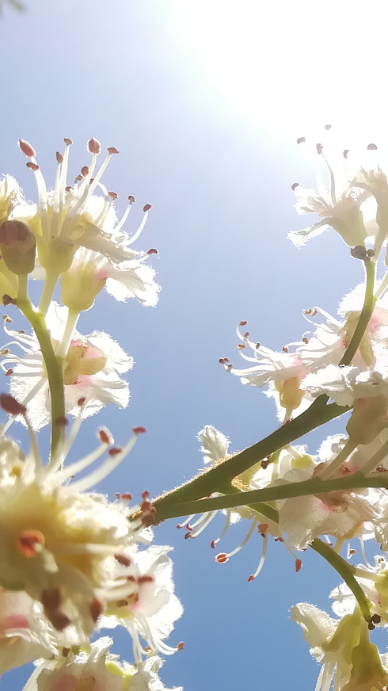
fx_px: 952
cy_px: 357
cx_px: 451
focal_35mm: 52
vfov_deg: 39.9
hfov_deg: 21.6
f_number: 2.2
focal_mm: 3.83
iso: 50
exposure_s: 1/1289
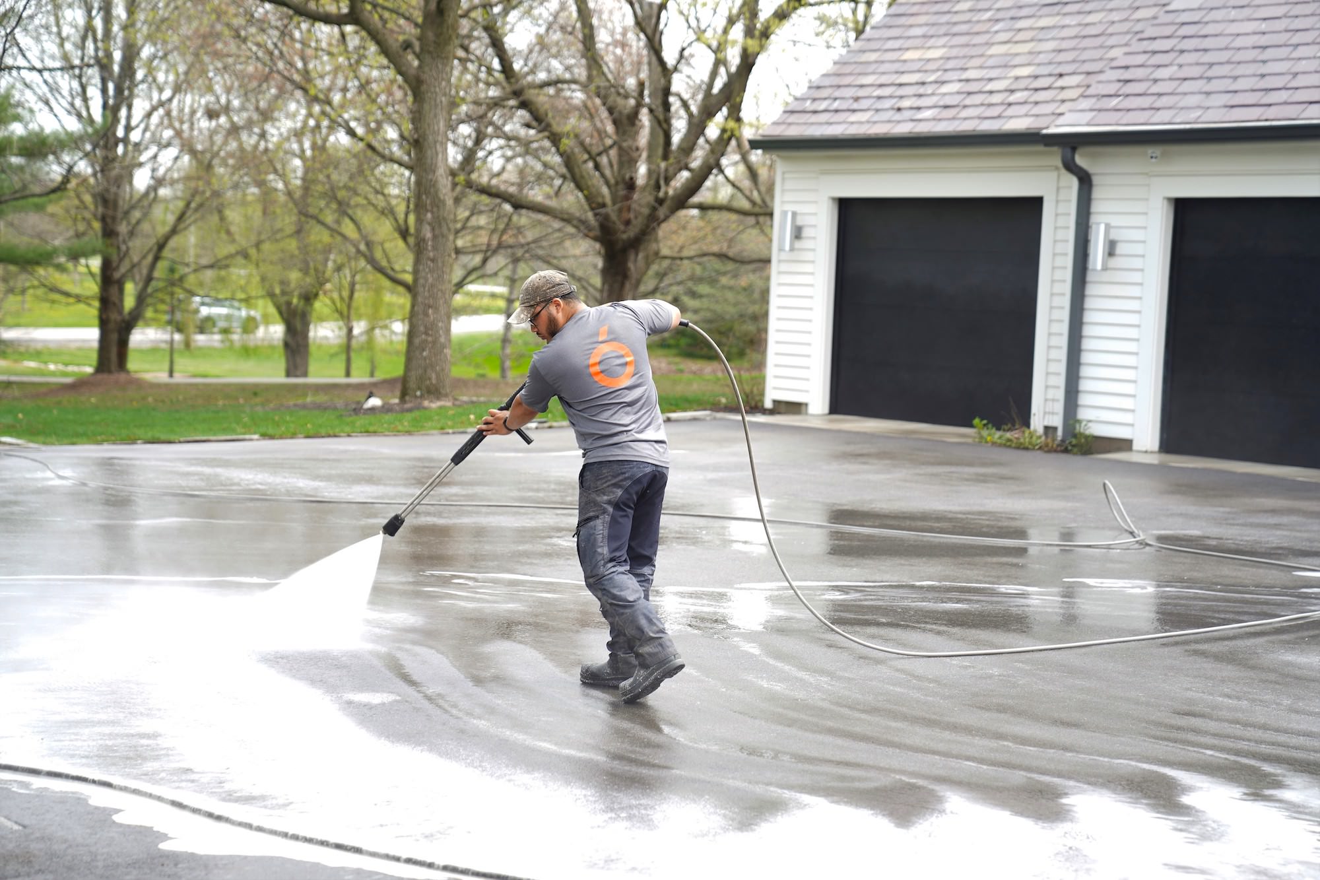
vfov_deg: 19.5
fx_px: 2566
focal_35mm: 70
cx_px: 660
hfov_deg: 28.8
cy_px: 440
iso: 64
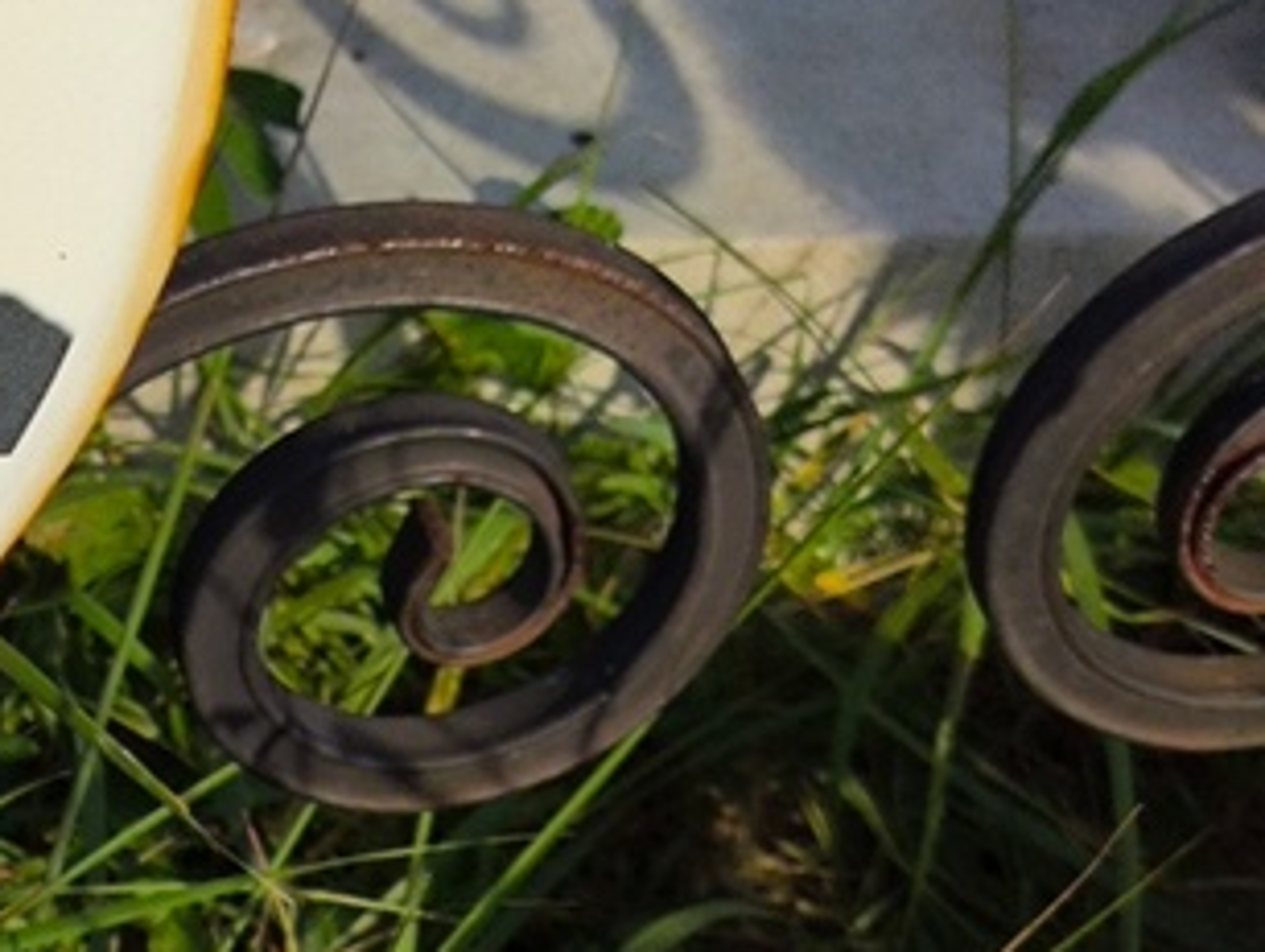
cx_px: -290
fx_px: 4756
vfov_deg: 11.3
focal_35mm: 130
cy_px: 944
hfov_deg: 14.6
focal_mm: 4.71
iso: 50
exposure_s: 1/1908
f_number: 1.7
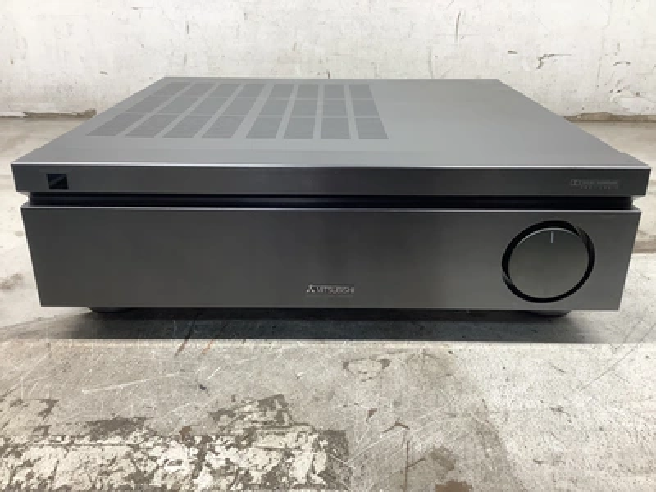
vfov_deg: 45.4
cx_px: 328
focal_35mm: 31
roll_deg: -0.8
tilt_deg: -23.8
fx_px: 587
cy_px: 246
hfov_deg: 58.4
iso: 64
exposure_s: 1/60
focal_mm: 3.3
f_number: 2.4
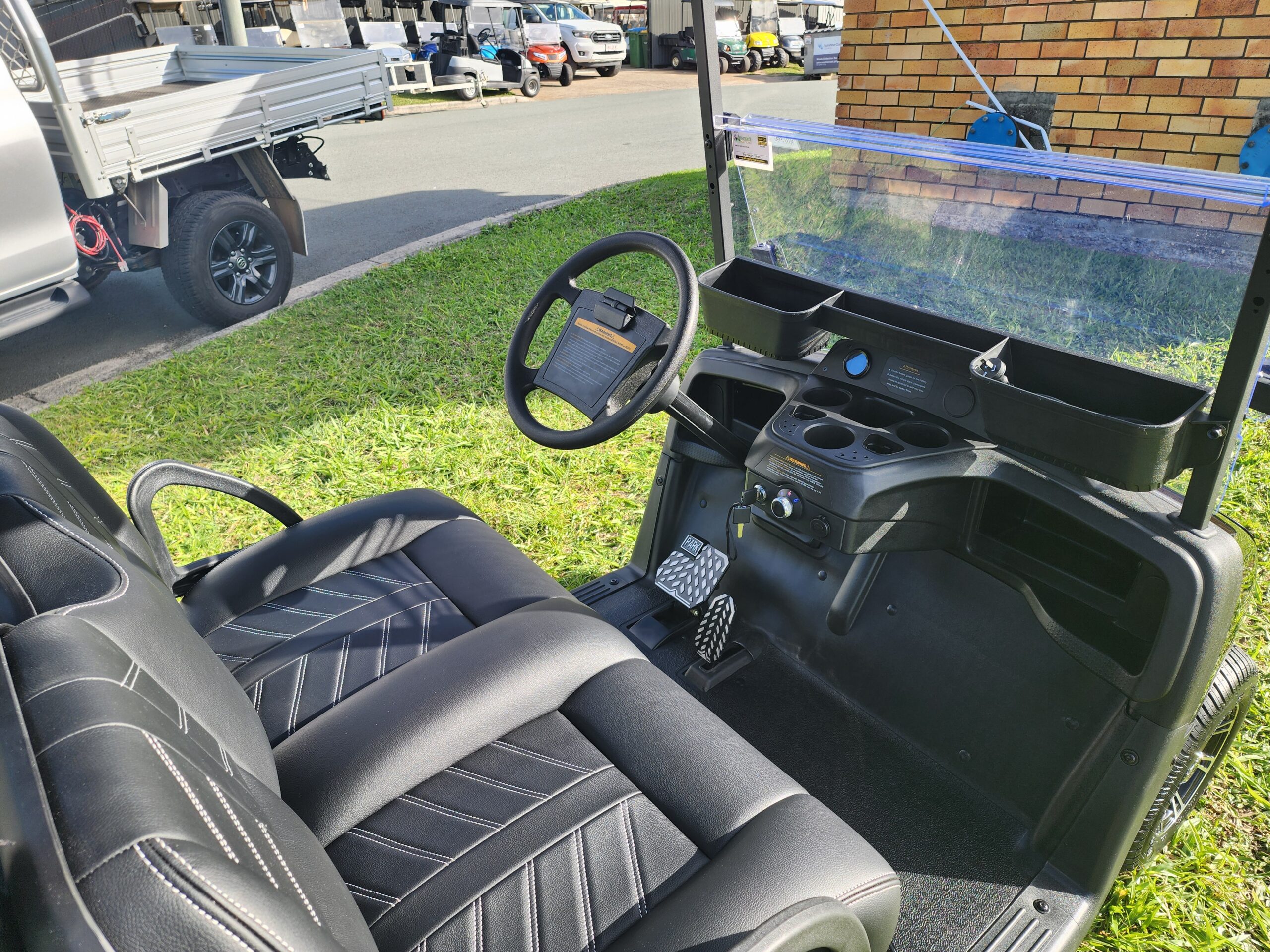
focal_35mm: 23
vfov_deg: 58.9
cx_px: 635
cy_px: 476
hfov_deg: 73.9
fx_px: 844
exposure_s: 1/206
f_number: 1.8
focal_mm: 6.4
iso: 12
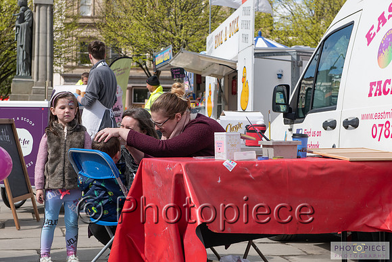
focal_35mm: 75
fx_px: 815
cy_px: 131
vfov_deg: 18.2
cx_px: 196
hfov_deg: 27.0
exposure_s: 1/800
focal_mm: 70
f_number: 7.1
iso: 280
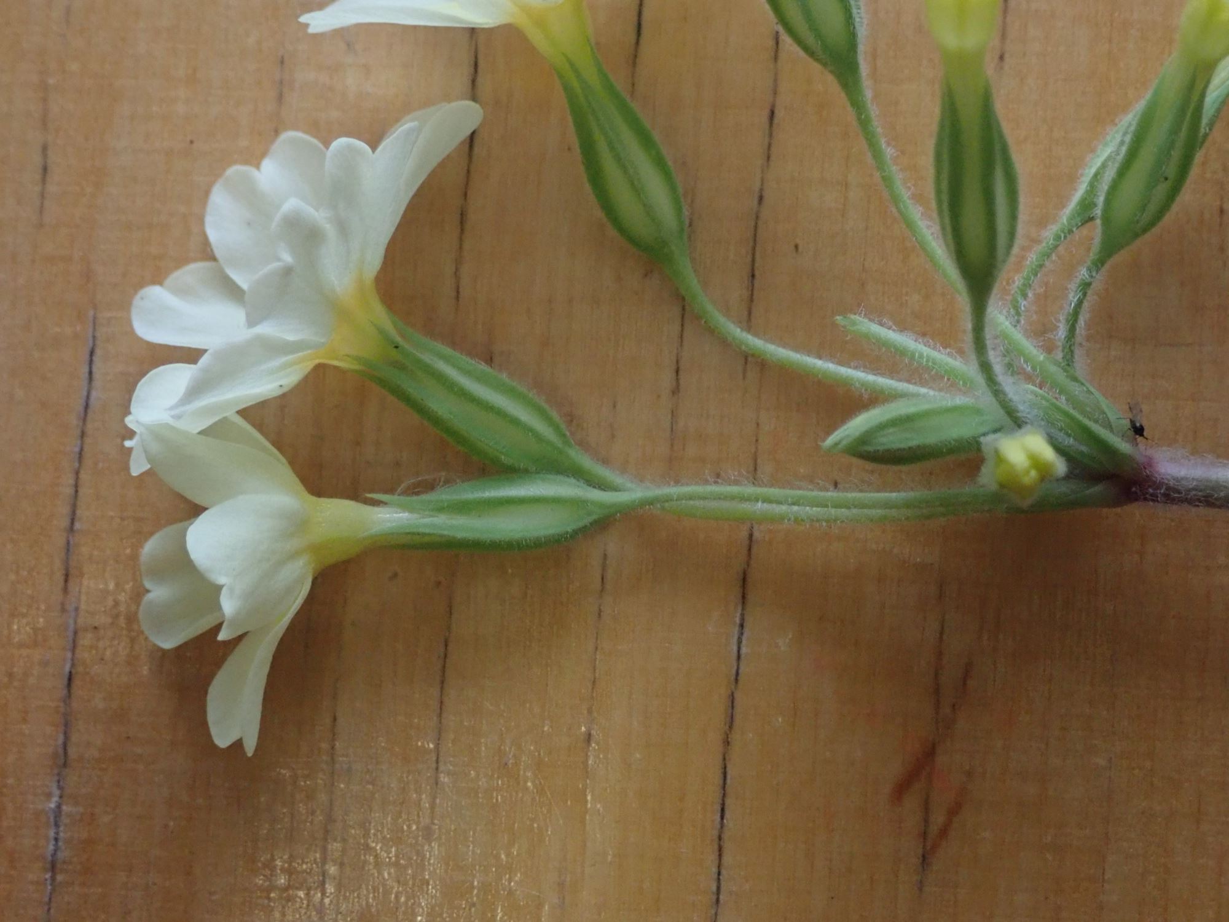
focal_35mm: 74
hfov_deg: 26.3
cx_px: 614
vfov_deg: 19.9
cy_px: 461
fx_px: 2627
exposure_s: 1/80
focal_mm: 13.47
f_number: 4.2
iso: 800
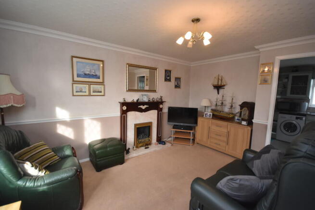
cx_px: 158
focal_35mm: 15
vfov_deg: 77.4
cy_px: 105
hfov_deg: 100.4
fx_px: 131
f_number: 4
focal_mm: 10
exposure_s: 1/125
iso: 800
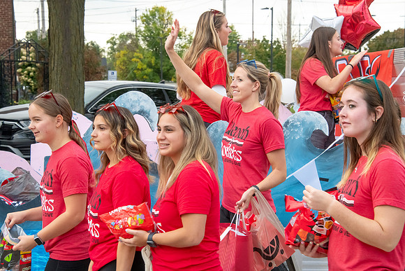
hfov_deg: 19.5
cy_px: 136
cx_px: 202
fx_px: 1181
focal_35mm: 105
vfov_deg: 13.0
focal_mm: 105
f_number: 11
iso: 3200
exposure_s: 1/320
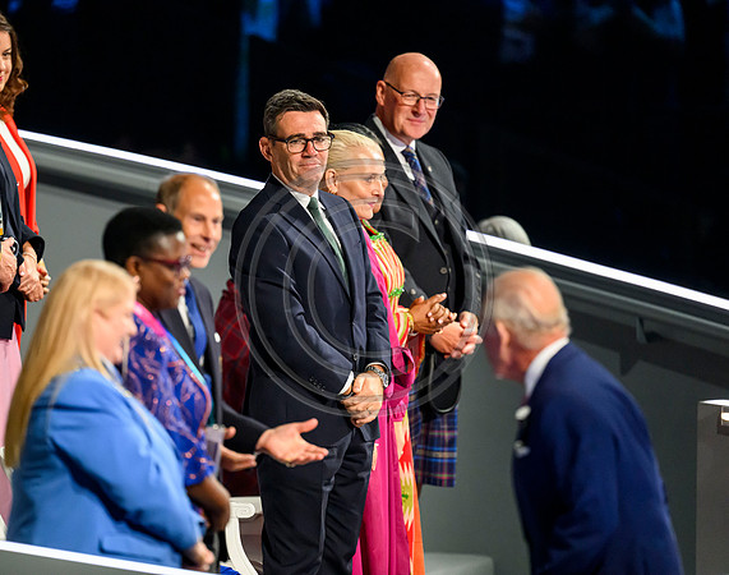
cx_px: 298
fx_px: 9579
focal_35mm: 447
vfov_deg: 3.4
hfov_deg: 4.4
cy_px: 288
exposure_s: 1/500
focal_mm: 400
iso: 8000
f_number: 3.2
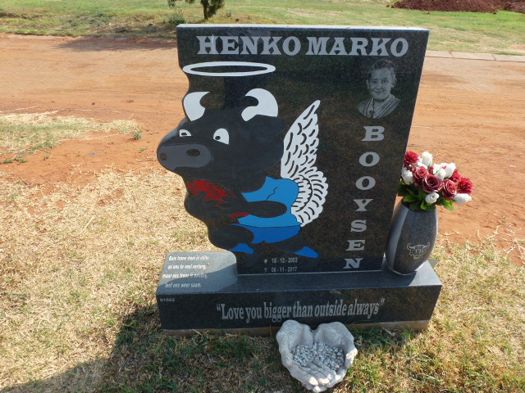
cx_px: 262
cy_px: 196
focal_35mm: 24
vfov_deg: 56.8
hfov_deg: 71.6
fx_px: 364
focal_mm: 4.3
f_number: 4
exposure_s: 1/400
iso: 100
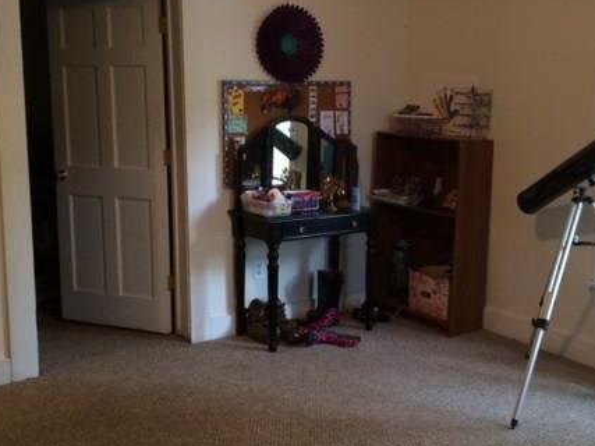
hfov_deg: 41.7
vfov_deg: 32.1
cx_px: 382
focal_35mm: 45
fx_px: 773
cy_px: 184
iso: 160
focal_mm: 4.12
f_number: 2.2
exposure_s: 1/30
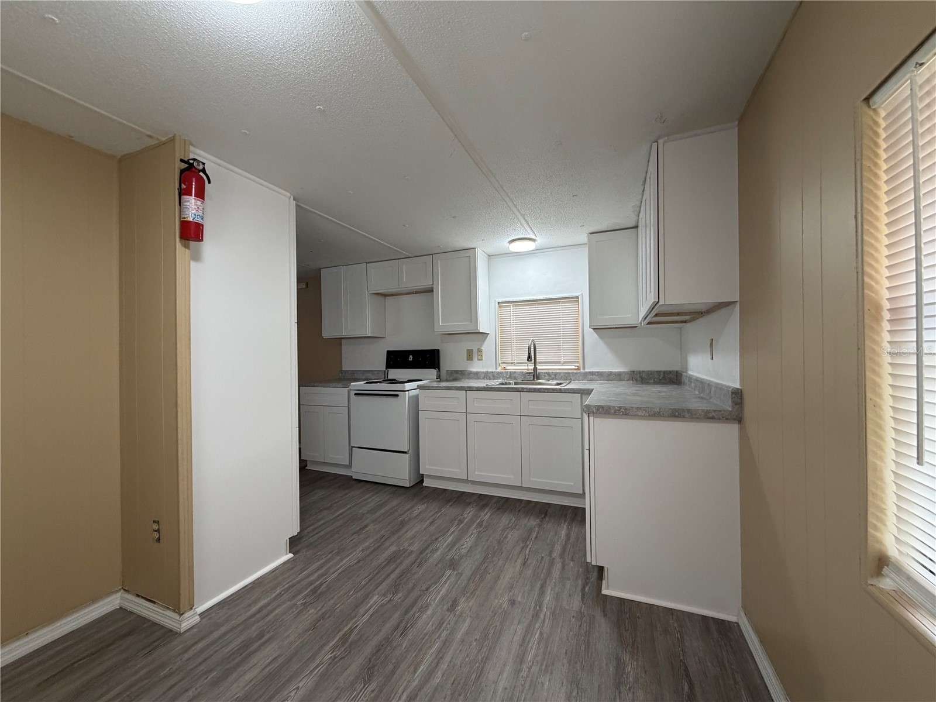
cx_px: 468
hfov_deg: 102.1
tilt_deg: +0.7
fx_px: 379
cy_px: 351
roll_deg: +1.6
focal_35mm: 14
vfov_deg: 85.7
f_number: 2.2
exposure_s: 1/120
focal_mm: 2.22
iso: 250
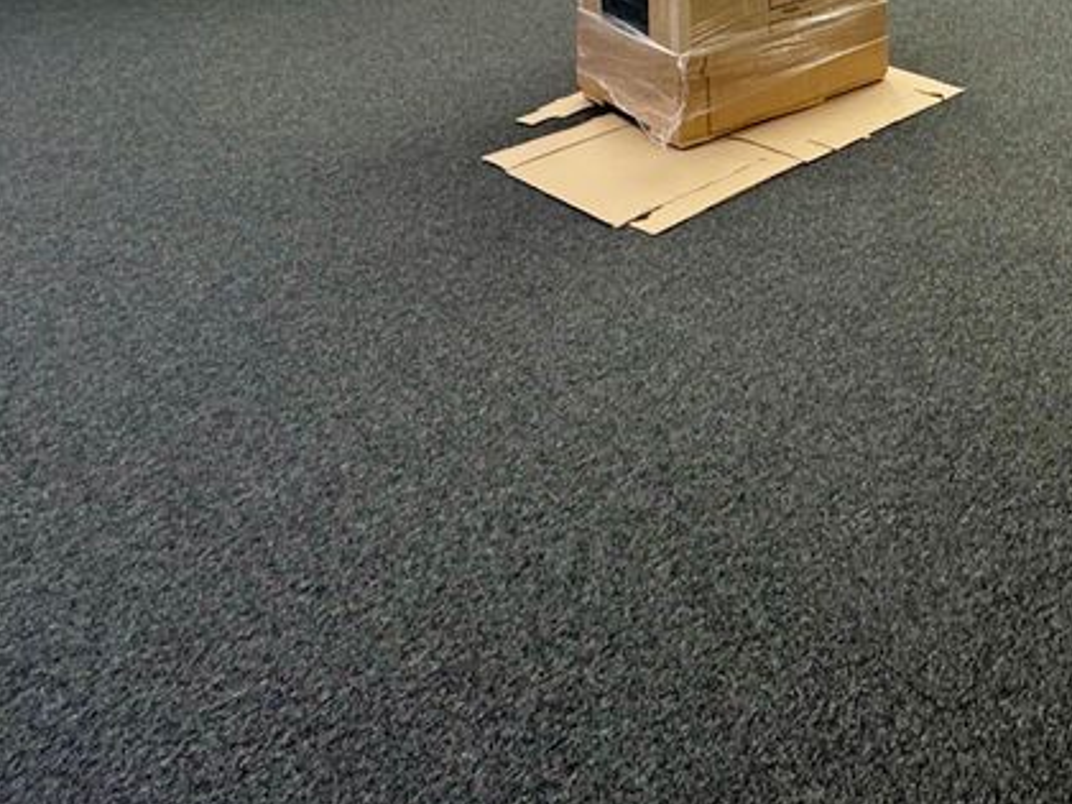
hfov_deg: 45.5
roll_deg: +0.6
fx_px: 1146
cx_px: 962
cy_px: -228
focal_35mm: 37
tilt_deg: -4.7
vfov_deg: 30.7
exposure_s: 1/100
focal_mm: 2.22
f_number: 2.2
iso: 160
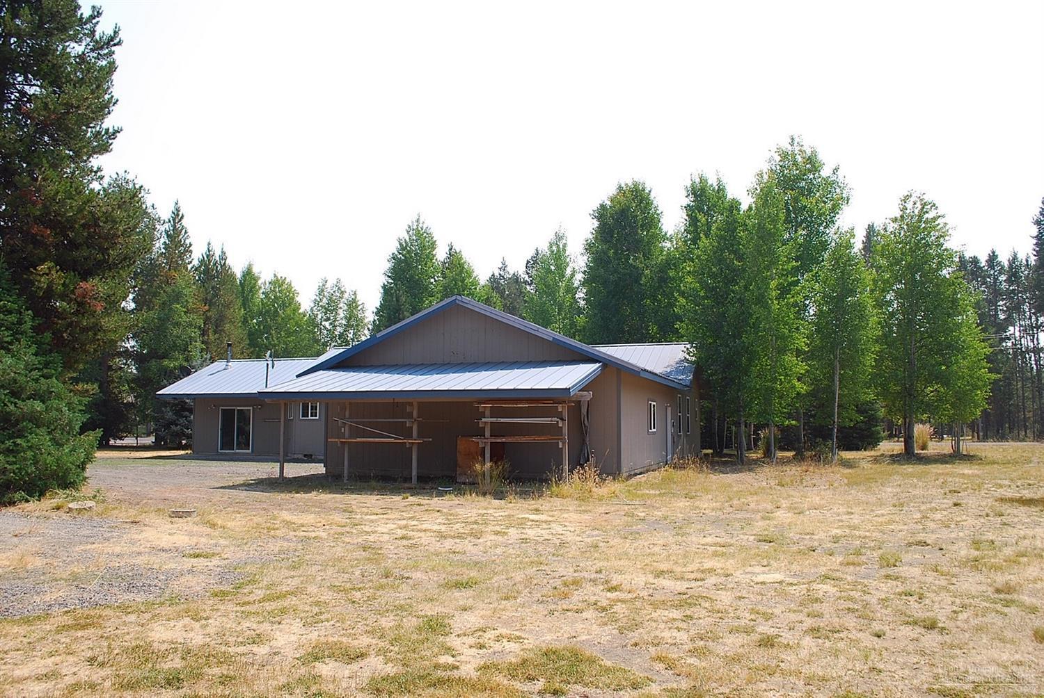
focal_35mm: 27
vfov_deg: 48.0
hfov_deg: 67.3
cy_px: 349
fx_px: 784
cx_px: 522
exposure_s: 1/200
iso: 100
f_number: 7.1
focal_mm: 18
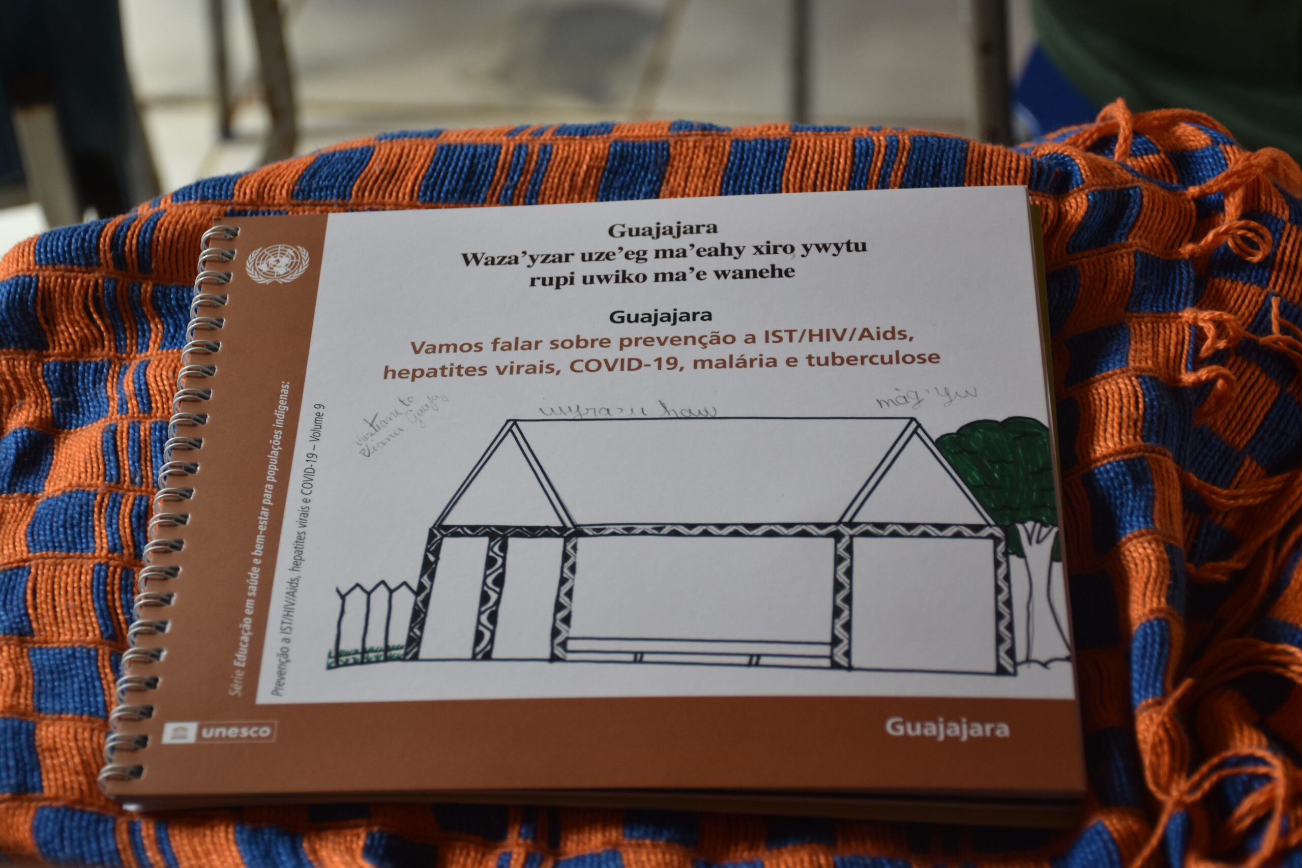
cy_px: 434
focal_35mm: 72
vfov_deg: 18.9
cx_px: 651
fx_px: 2604
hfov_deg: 28.1
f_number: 4.8
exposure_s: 1/100
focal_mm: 48
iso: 400
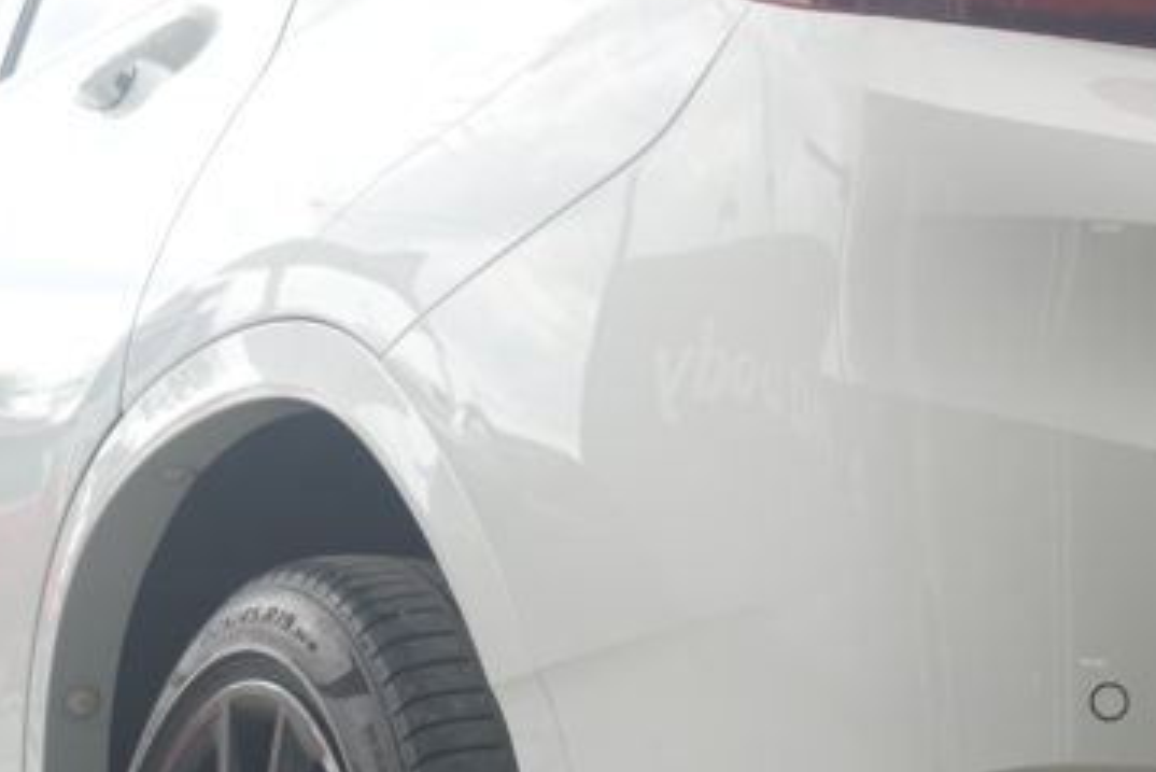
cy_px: 793
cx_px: 1411
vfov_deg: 11.3
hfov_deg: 16.3
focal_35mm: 120
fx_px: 3855
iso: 160
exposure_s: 1/60
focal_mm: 42
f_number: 5.6
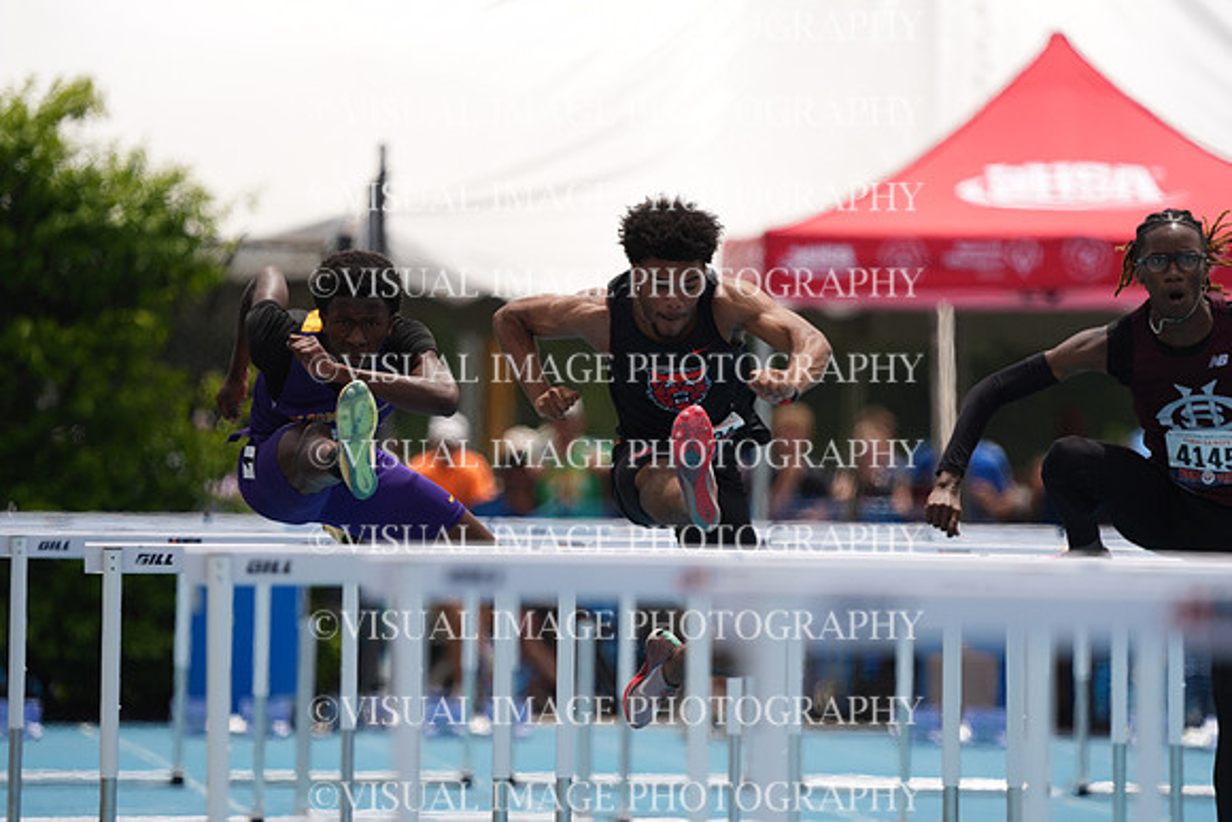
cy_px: 411
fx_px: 20537
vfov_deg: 2.3
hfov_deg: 3.4
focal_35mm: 600
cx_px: 616
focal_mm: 600
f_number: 6.3
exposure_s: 1/3200
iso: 500
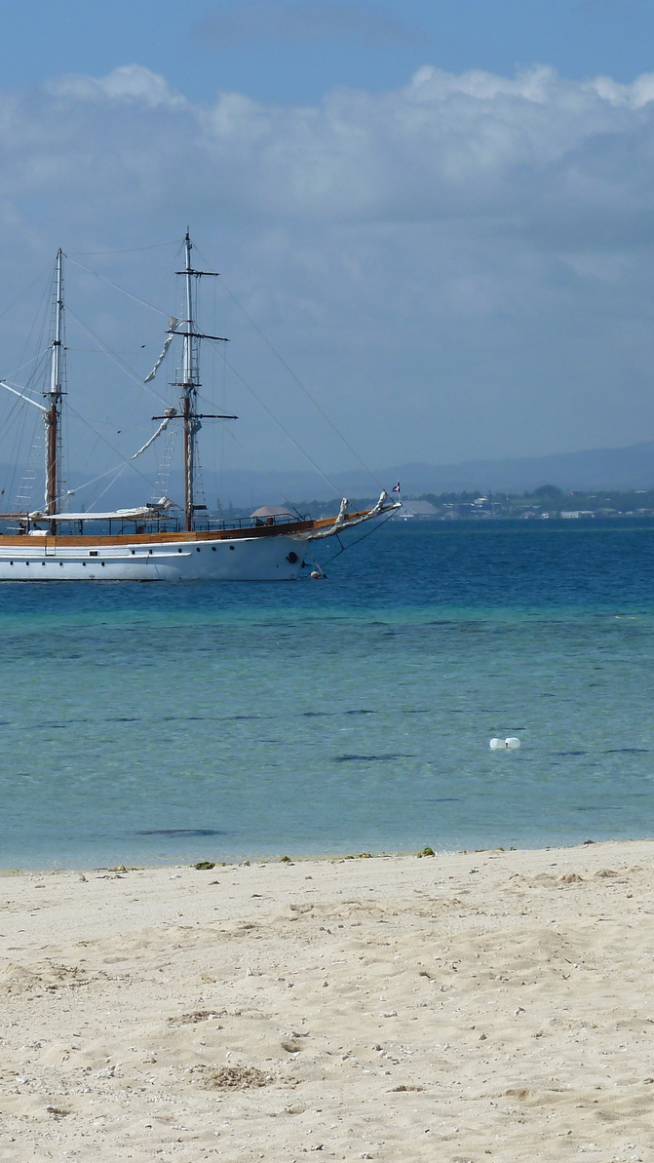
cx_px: 146
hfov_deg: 6.5
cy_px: 584
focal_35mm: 187
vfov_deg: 11.5
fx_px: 5765
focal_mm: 21
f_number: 5.6
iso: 80
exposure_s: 1/640
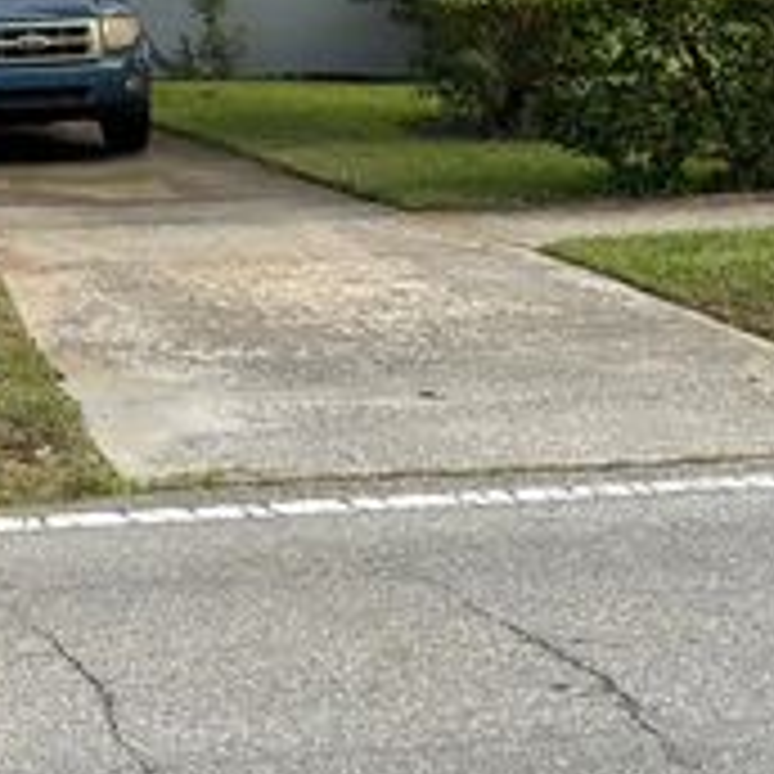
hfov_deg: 17.5
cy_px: -130
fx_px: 2327
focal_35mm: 92
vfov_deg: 18.0
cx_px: -279
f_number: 1.8
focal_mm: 3
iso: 25
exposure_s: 1/1311
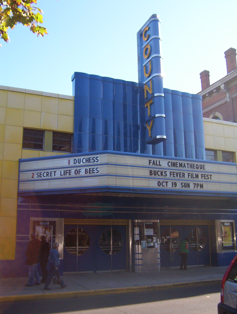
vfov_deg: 51.2
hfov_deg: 39.8
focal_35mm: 36
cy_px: 157
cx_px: 118
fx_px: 327
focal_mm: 5.54
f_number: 2.76
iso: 100
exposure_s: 1/720
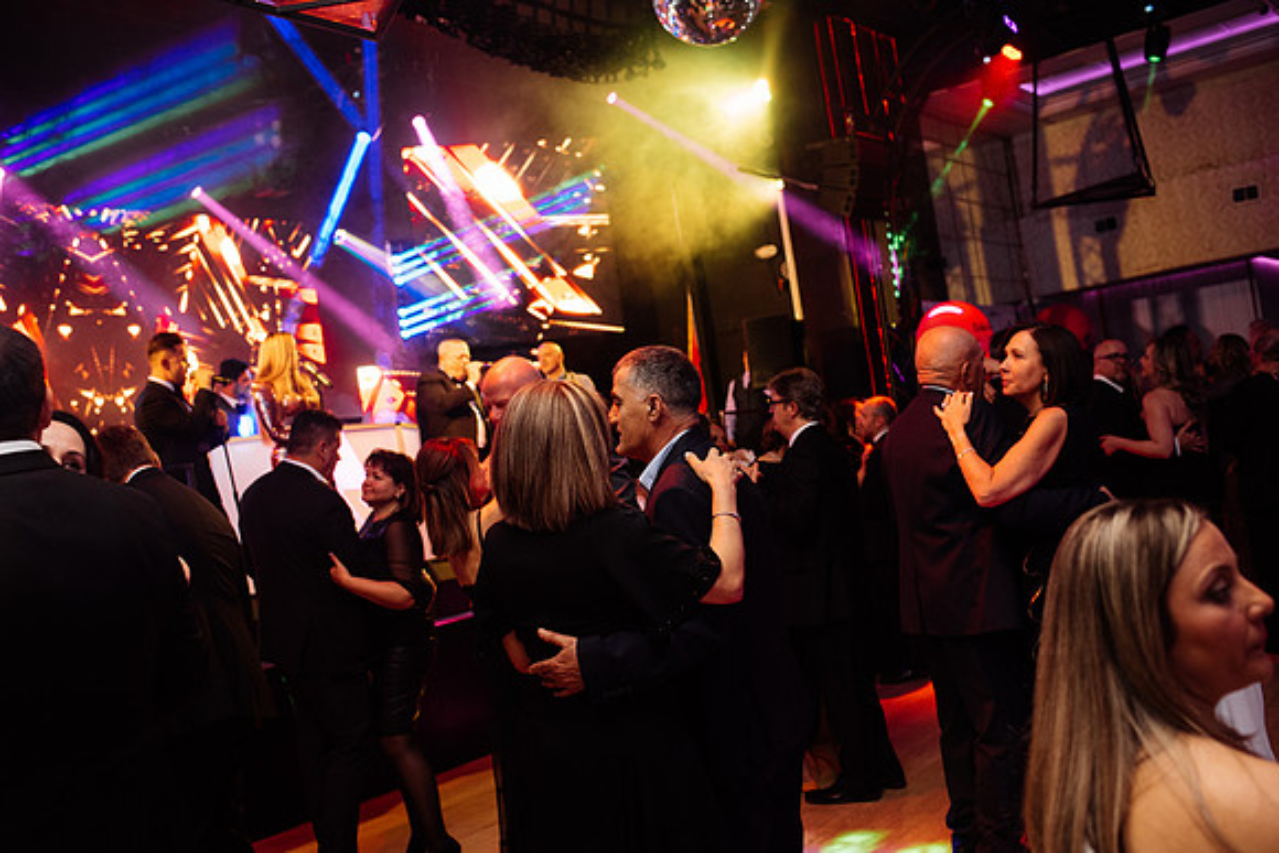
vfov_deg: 37.9
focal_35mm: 35
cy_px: 426
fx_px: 1244
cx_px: 640
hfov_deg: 54.4
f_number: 3.2
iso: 2000
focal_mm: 35
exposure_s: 1/200
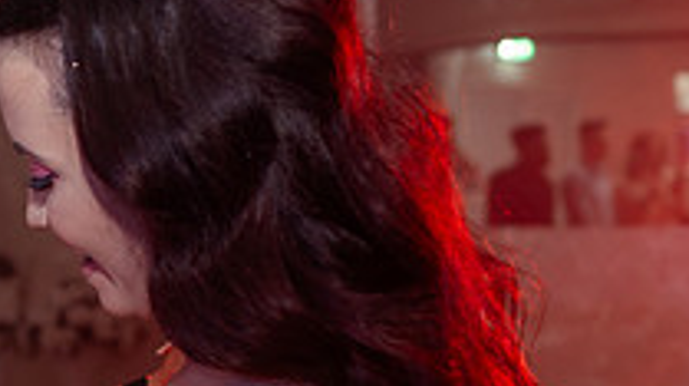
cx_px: -112
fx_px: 1861
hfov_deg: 19.8
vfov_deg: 11.6
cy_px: 457
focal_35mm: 102
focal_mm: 35
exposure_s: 1/200
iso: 1000
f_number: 3.5
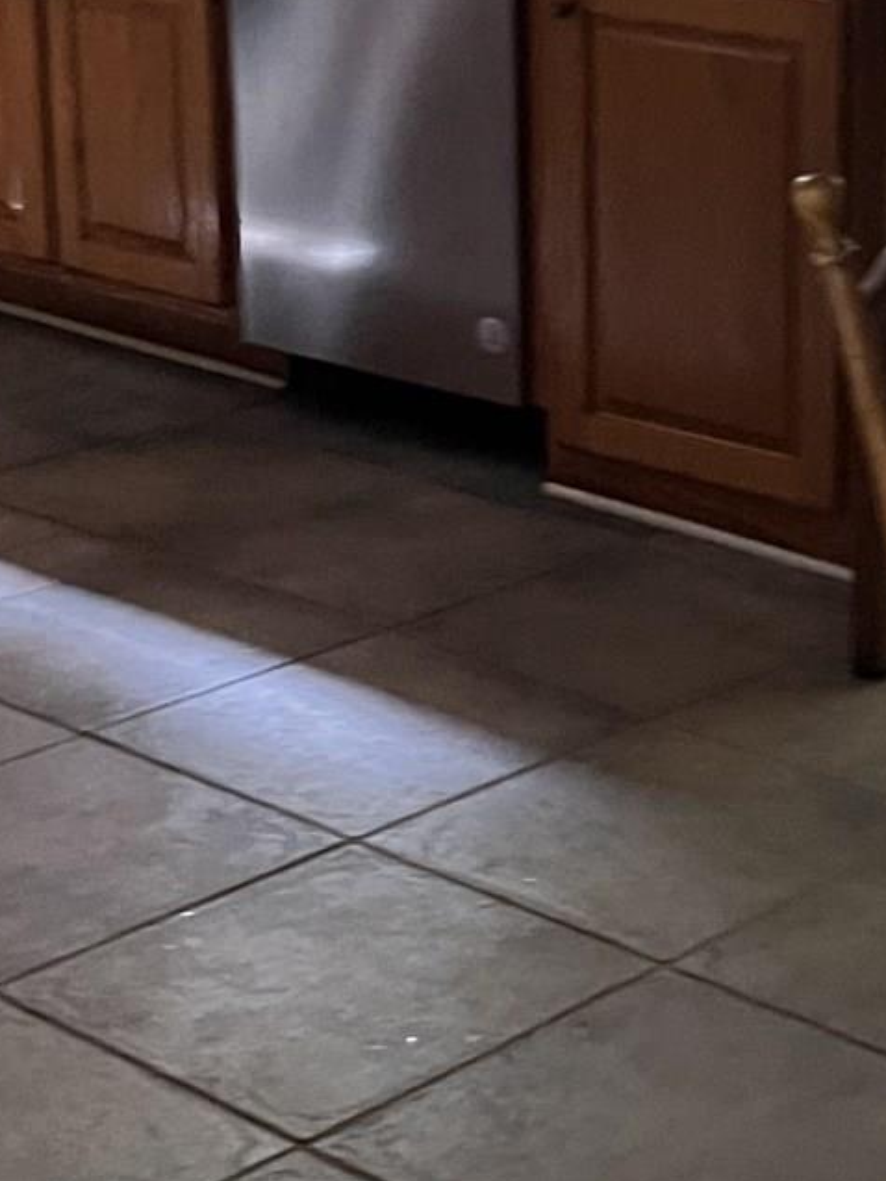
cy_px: 256
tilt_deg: -12.6
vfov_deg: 20.6
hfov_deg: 15.2
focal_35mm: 94
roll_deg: -0.3
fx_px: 3207
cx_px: 1055
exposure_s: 1/40
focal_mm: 5.7
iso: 500
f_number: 1.5
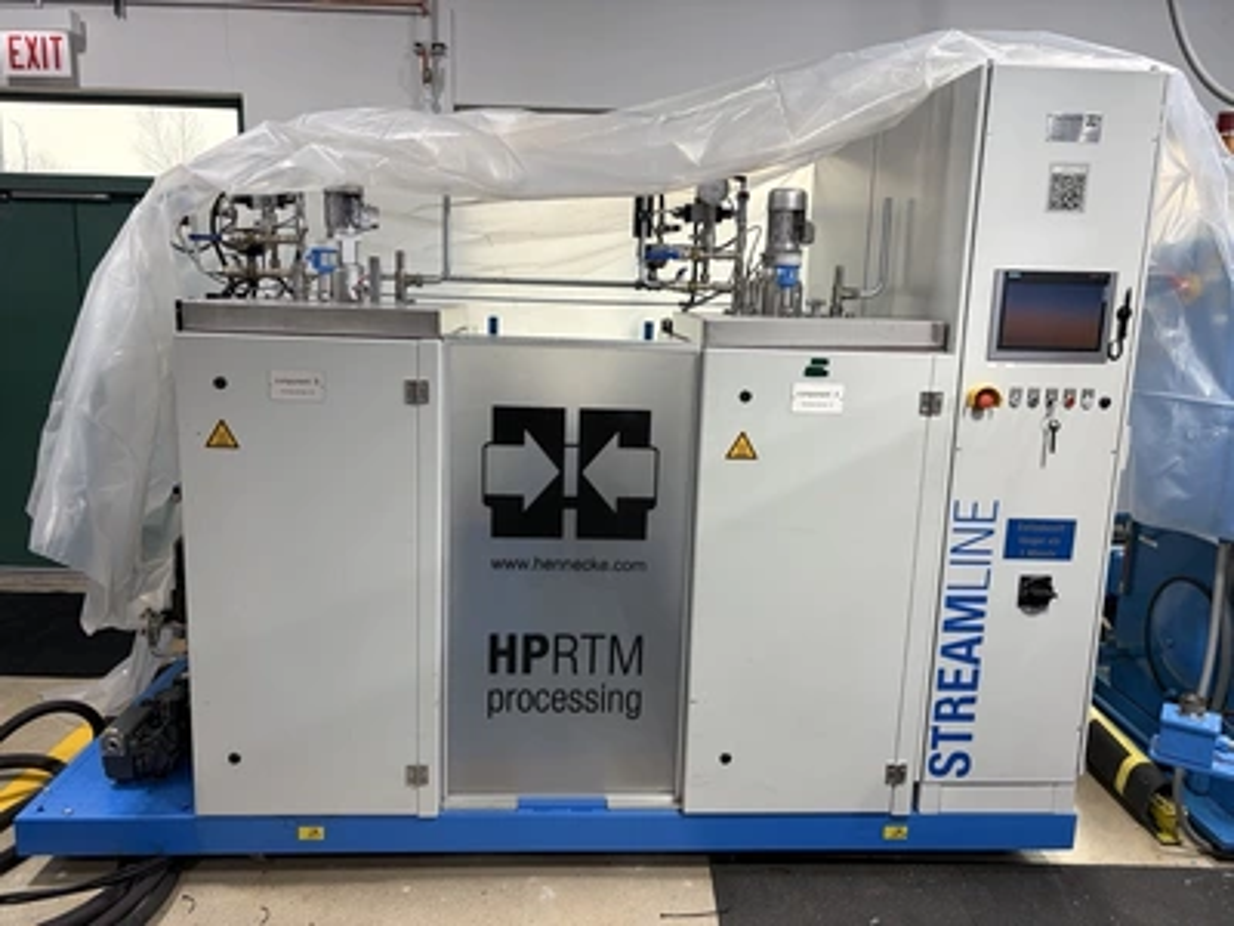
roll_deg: -1.1
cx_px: 617
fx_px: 927
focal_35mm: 26
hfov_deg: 67.3
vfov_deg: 53.1
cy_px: 463
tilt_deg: -10.4
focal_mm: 5.96
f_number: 1.6
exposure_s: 1/120
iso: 64
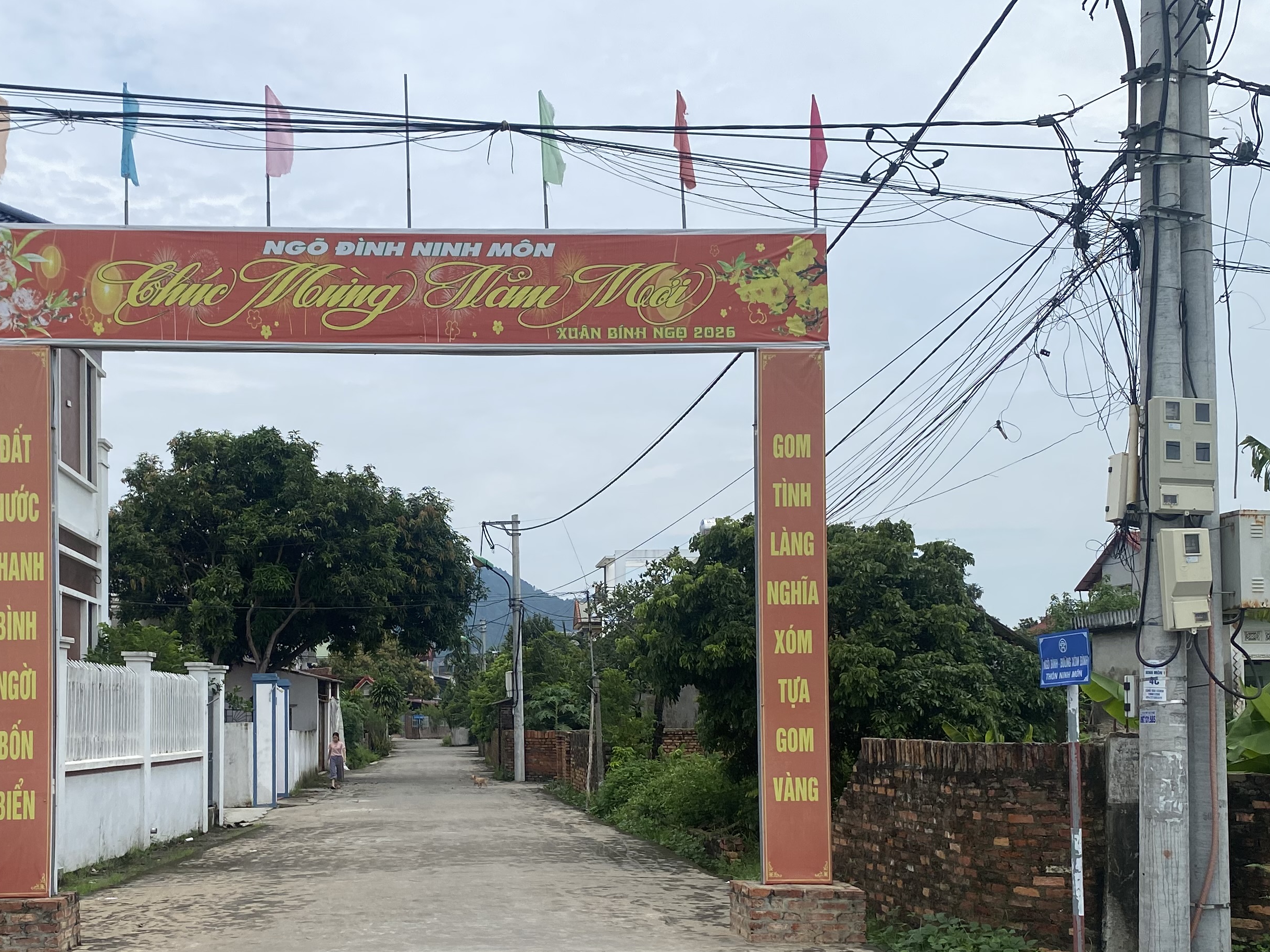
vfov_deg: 33.2
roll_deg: +0.9
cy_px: 650
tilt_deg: -0.3
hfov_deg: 43.6
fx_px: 1577
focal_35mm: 43
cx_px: 502
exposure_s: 1/4608
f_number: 1.8
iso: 32
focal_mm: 4.25
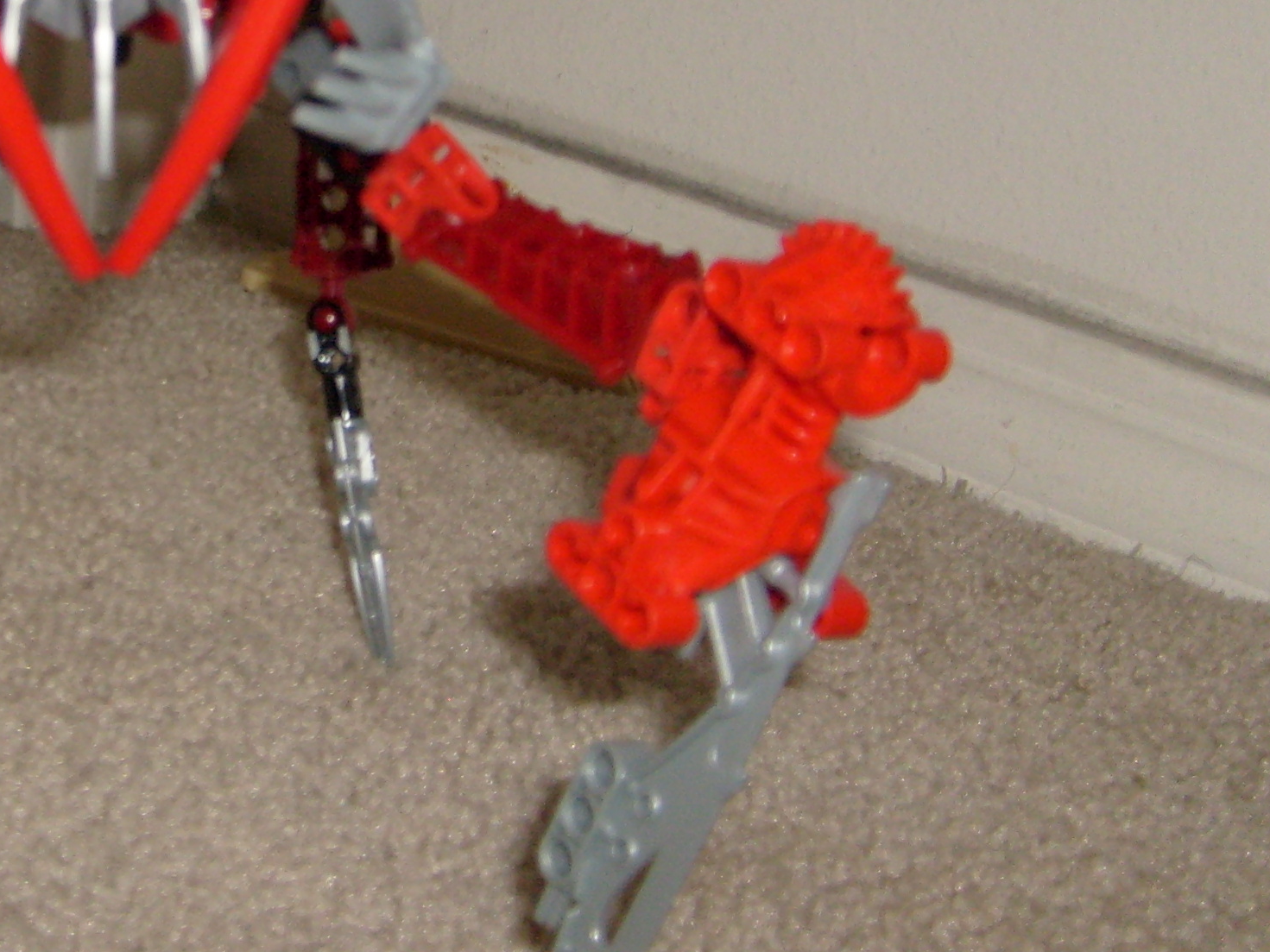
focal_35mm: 67
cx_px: 116
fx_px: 2458
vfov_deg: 21.7
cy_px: 221
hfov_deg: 27.9
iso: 100
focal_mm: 5.8
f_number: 2.8
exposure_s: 1/45
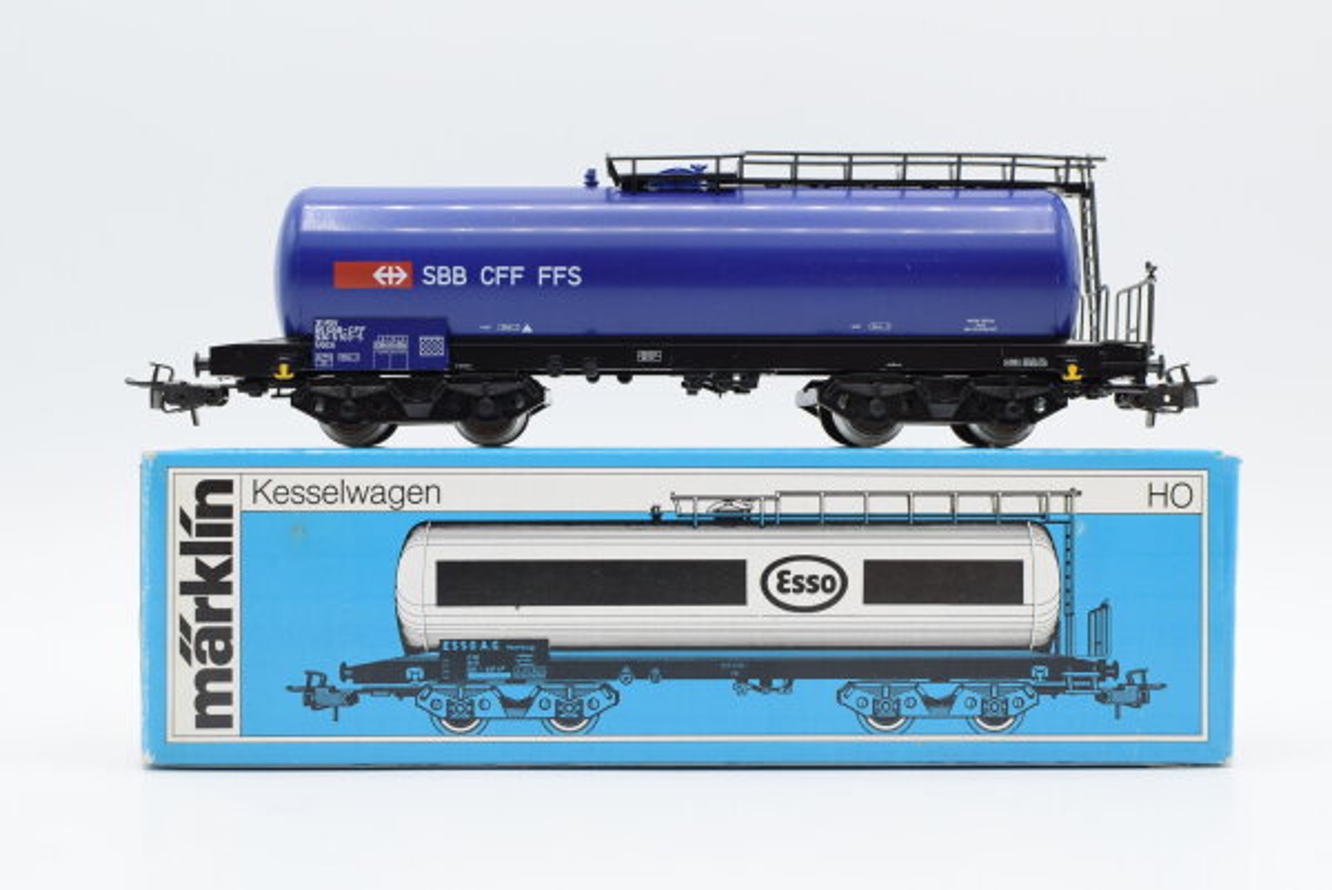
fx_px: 1944
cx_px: 666
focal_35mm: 52
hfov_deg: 37.8
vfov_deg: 25.8
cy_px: 445
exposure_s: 1/125
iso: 250
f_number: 8
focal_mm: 35
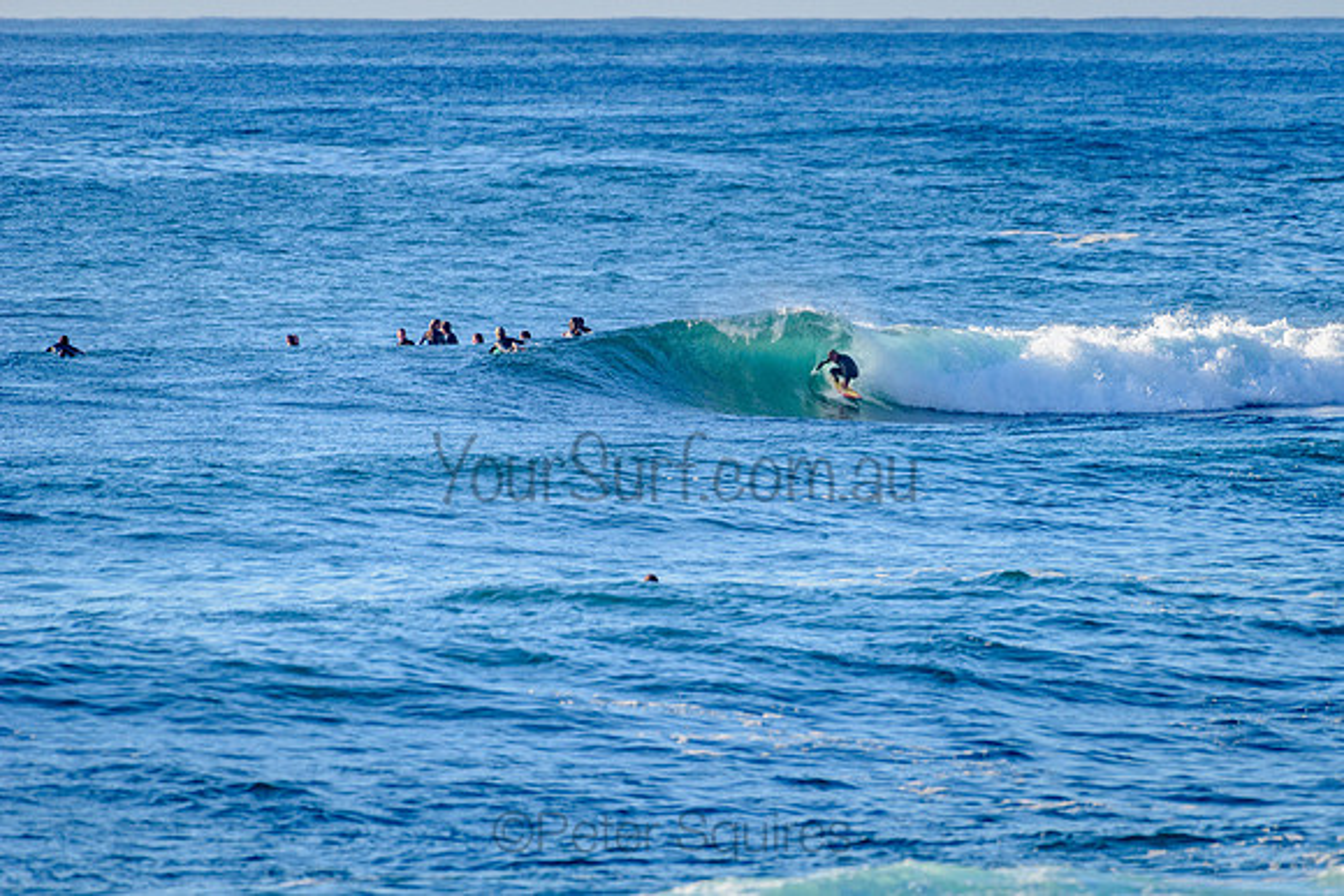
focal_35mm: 613
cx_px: 824
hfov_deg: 3.4
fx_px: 22898
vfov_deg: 2.2
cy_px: 382
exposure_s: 1/2000
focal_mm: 500
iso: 280
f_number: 5.6
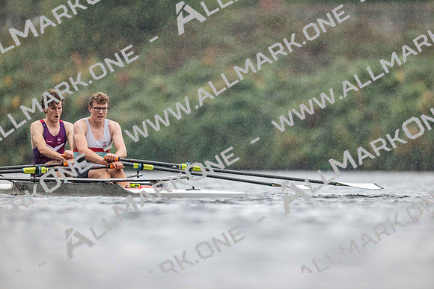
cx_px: 217
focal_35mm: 600
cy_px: 144
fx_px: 7235
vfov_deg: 2.3
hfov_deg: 3.4
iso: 4500
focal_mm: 600
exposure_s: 1/2500
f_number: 4
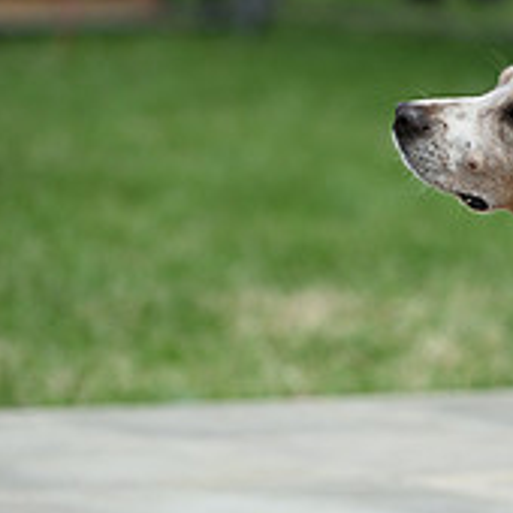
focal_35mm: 464
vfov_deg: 3.8
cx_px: 863
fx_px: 7780
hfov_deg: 3.8
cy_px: 330
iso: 280
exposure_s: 1/1250
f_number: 4.5
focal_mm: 160
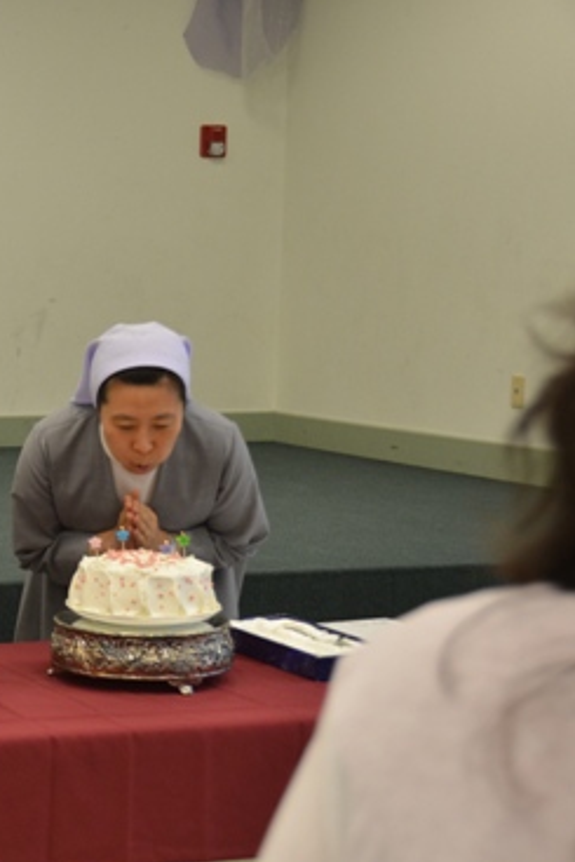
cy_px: 493
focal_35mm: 81
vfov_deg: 25.1
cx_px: -110
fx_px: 1936
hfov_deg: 16.2
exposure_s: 1/60
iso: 800
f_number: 4
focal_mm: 31
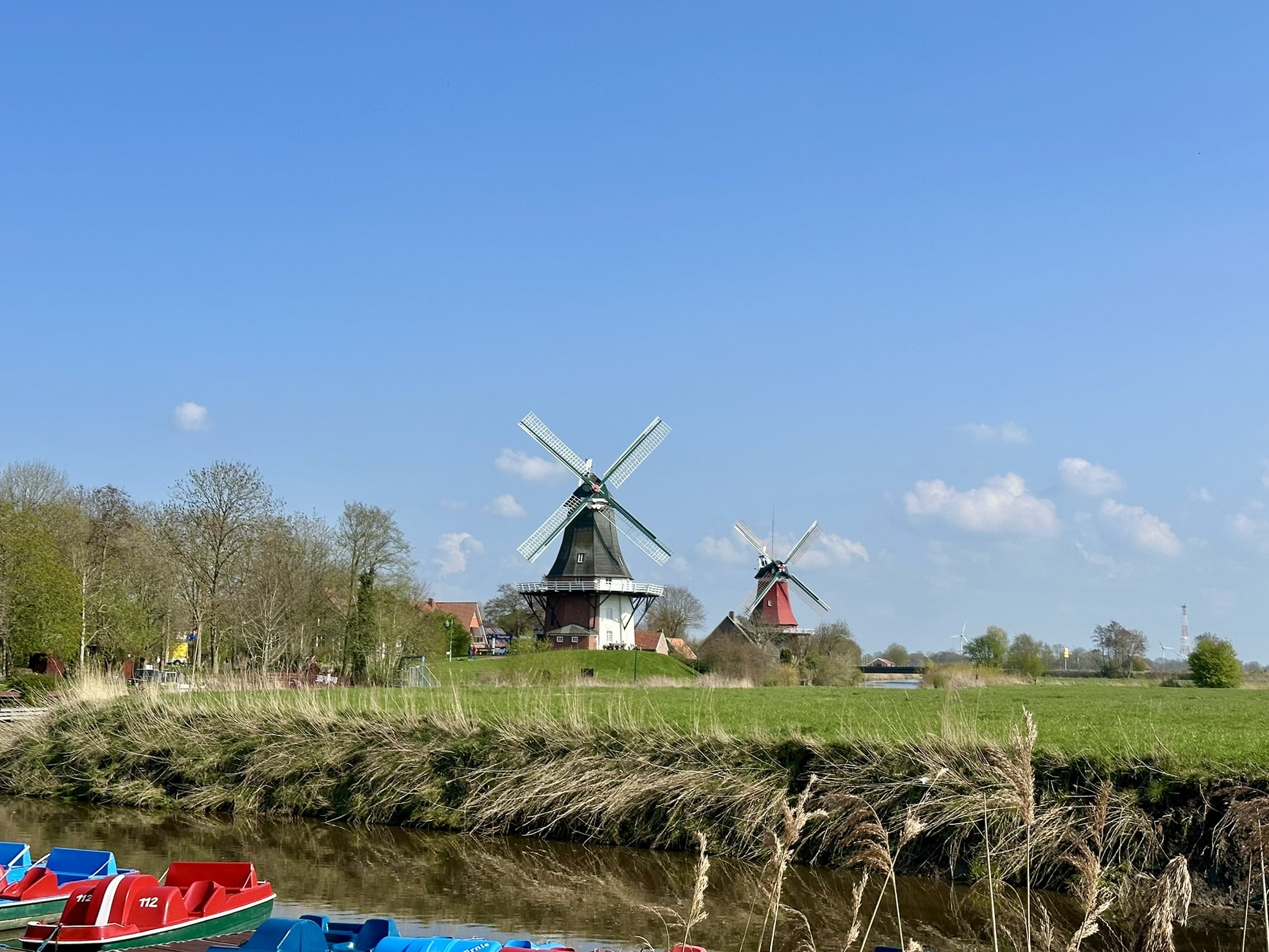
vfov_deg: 29.1
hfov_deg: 38.2
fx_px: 1833
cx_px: 614
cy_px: 492
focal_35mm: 50
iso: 64
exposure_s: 1/5000
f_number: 1.78
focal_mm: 6.86
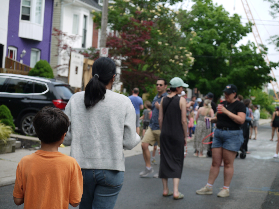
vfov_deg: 21.0
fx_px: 564
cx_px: 140
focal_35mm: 70
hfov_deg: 27.8
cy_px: 104
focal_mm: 35
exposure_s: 1/400
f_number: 4.5
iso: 100
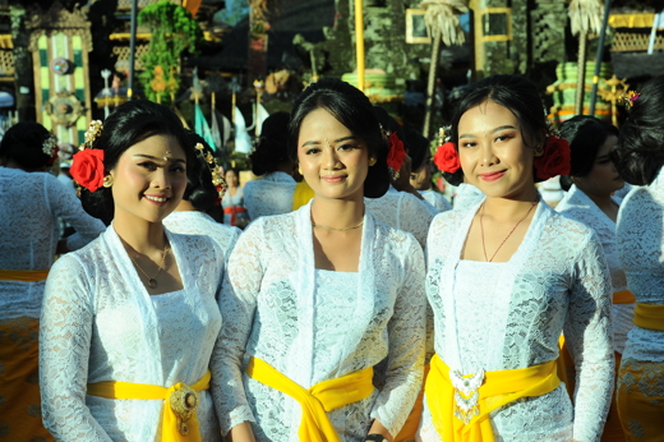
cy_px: 221
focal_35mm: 92
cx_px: 332
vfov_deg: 14.8
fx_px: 1696
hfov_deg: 22.2
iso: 200
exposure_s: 1/125
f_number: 10
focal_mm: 92
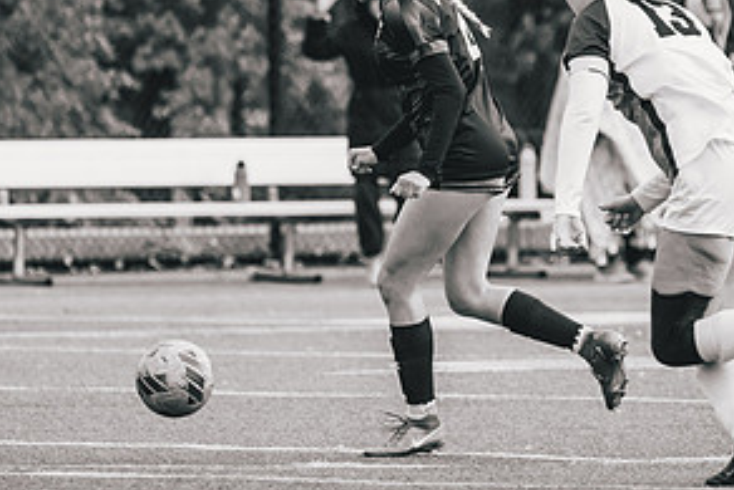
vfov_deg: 2.1
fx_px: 13361
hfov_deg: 3.1
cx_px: 510
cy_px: 153
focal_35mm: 655
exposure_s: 1/800
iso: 800
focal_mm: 296
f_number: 6.3
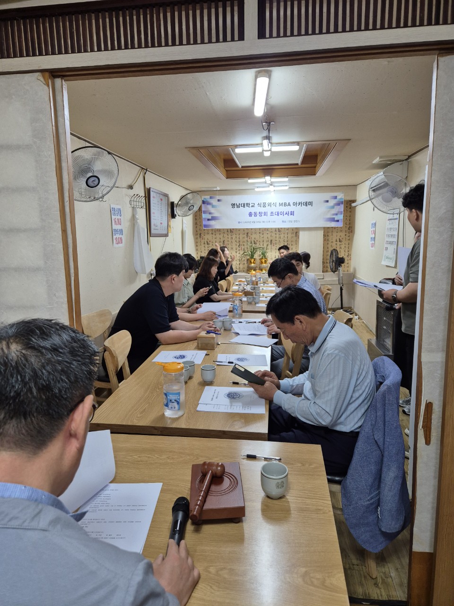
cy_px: 303
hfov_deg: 58.9
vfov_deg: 73.9
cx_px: 227
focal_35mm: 23
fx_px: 402
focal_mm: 5.4
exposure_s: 1/120
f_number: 1.8
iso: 160
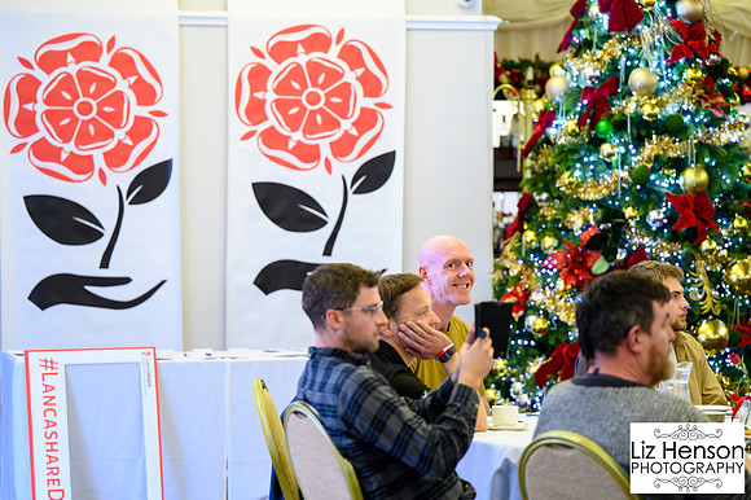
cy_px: 234
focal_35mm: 117
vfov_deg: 11.7
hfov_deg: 17.6
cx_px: 351
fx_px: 2430
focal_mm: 105
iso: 12800
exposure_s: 1/200
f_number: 2.8
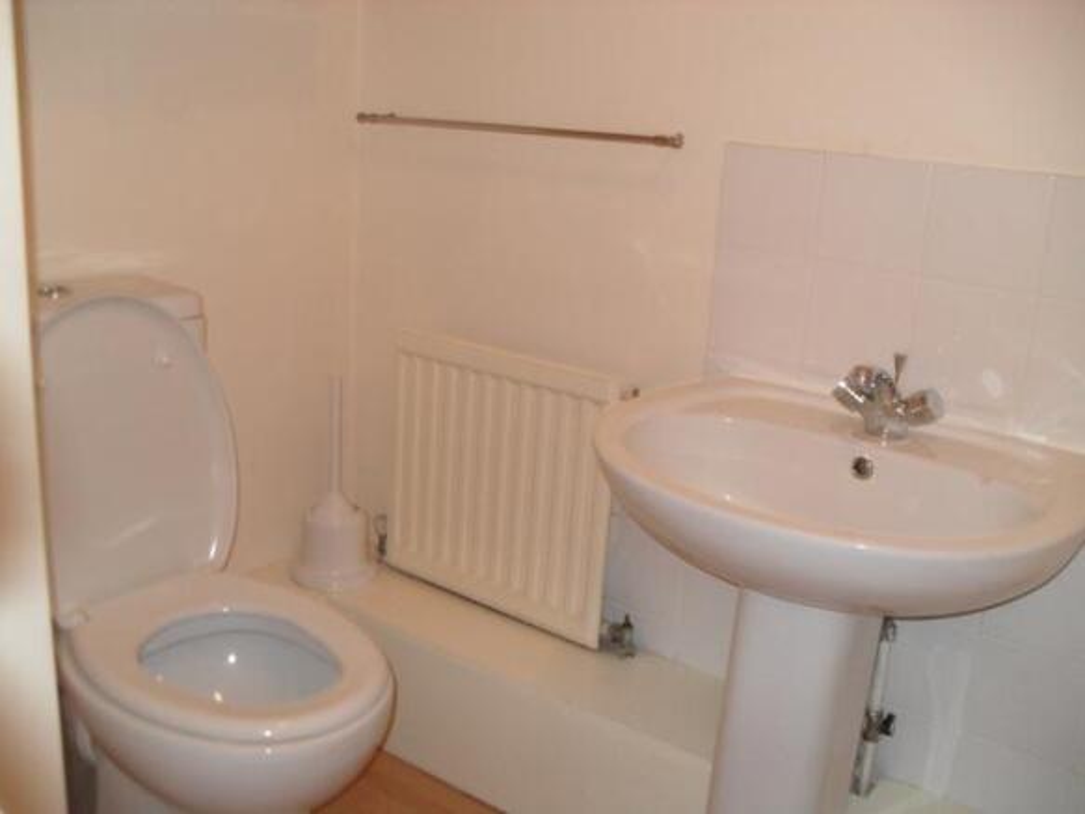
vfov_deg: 40.7
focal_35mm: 35
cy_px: 407
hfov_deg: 52.6
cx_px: 542
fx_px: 1097
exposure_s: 1/45
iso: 200
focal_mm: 6.2
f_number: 2.8
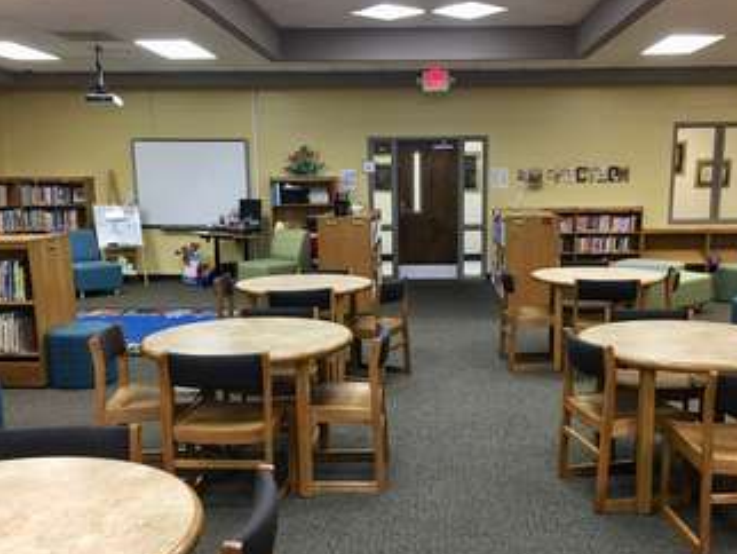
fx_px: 767
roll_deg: -0.1
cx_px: 417
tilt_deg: -10.5
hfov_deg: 51.2
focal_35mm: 36
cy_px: 330
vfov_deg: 39.6
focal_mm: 4.15
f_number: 2.2
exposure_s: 1/15
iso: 50
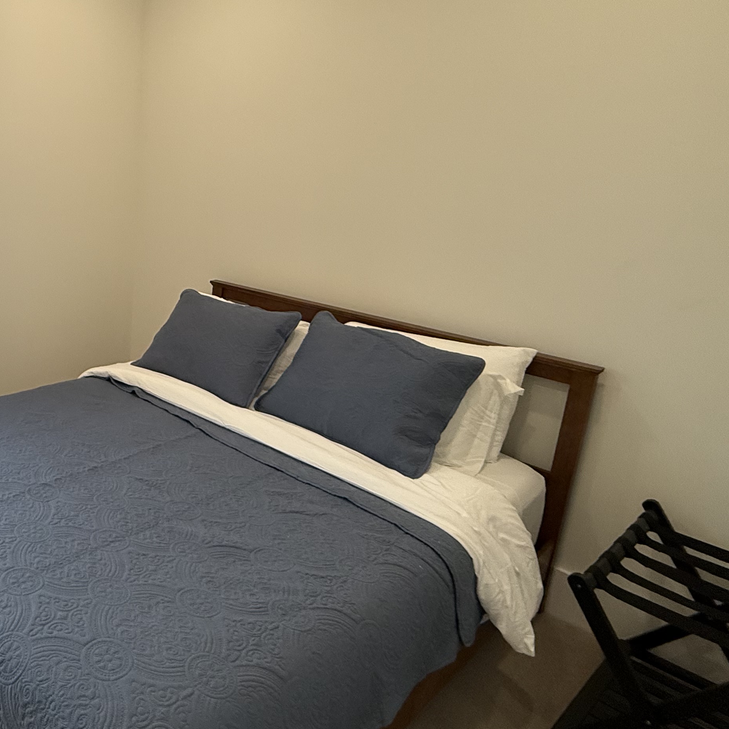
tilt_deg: -10.6
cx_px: 49
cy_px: 290
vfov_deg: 58.6
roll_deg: +0.1
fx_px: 643
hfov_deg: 50.9
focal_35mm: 27
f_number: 2.2
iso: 200
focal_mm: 2.22
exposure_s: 1/120
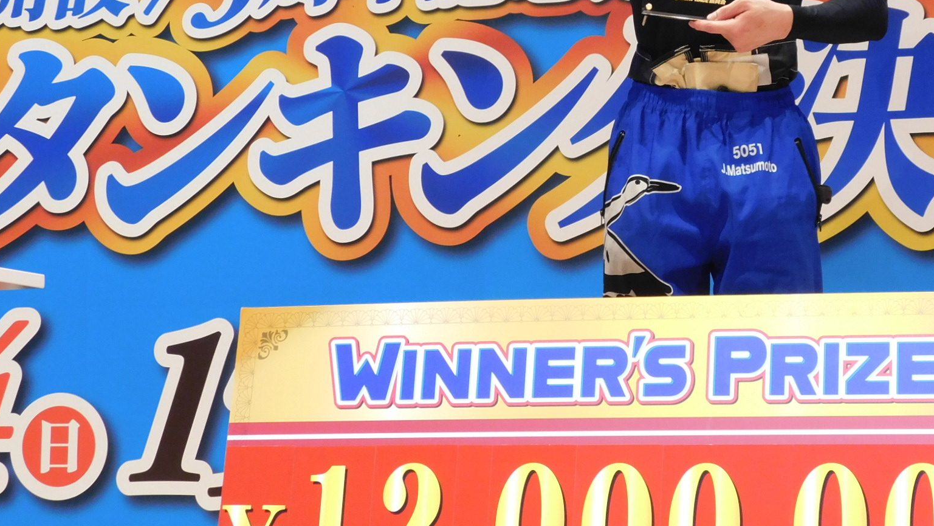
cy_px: 133
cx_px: 673
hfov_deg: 22.3
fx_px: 2353
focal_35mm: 95
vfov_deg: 12.7
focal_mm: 10.4
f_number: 4
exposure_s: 1/30
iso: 250
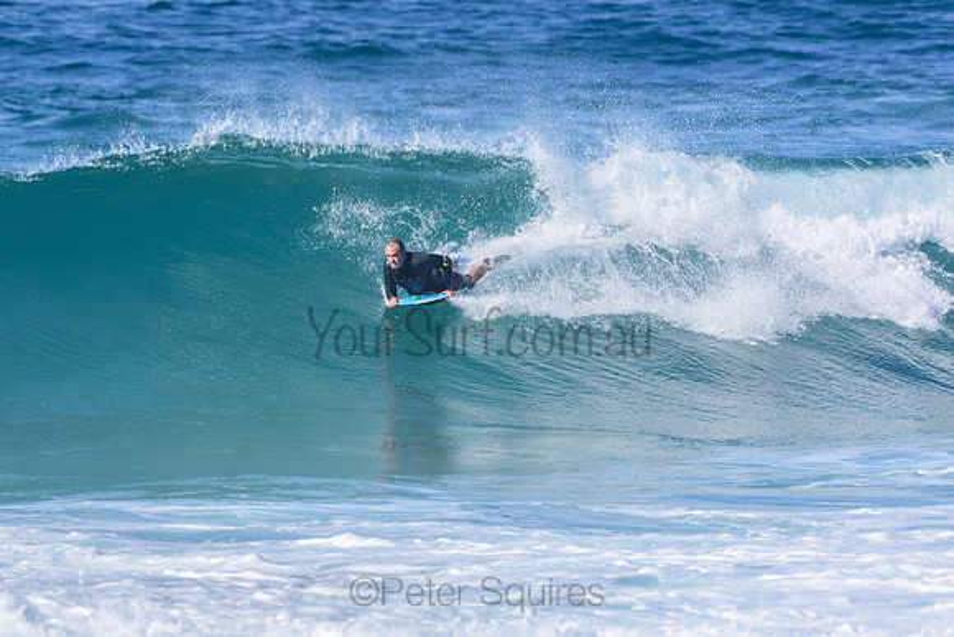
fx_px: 22269
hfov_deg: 2.5
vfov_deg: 1.6
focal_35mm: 840
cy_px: 329
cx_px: 421
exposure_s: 1/2000
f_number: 5.6
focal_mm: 500
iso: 360
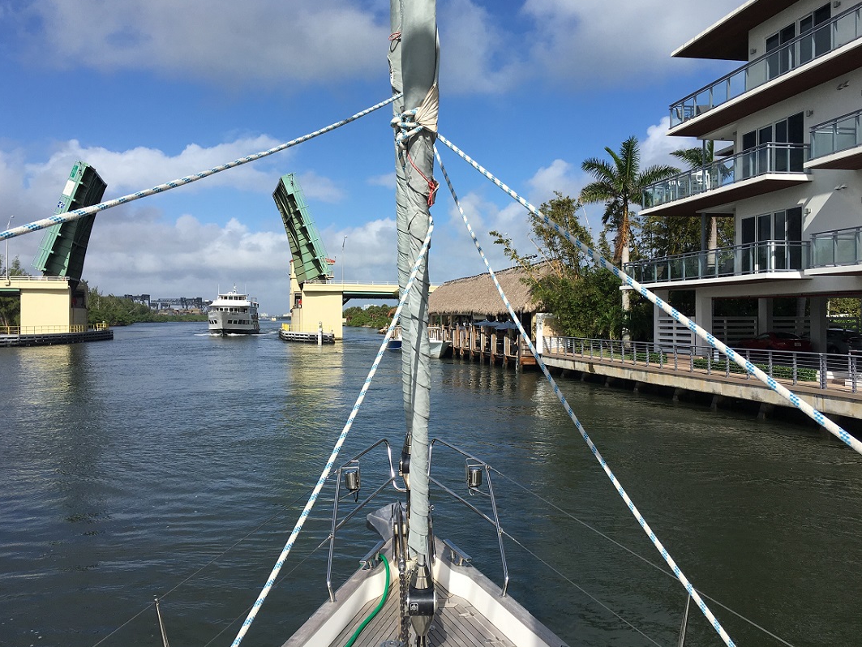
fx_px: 747
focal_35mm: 30
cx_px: 418
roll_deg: -0.5
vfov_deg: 46.8
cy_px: 316
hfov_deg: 59.9
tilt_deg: +1.3
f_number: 2.2
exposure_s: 1/3077
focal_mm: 4.15
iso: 25
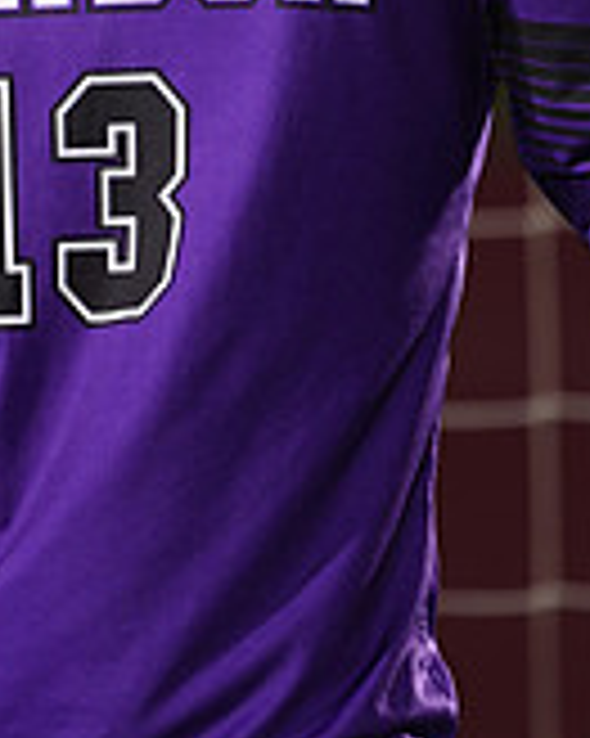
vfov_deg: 1.5
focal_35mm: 1326
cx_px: 92
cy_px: -266
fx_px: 28970
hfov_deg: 1.2
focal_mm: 400
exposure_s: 1/200
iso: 200
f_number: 7.1
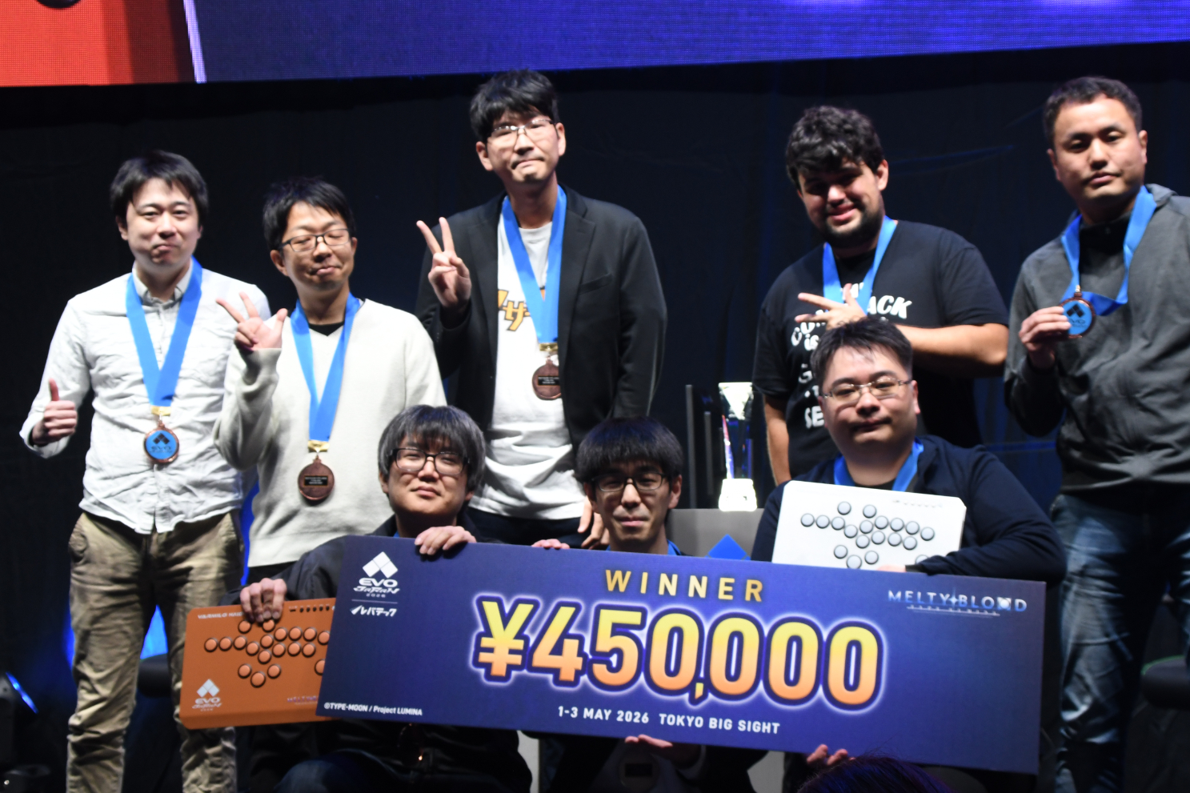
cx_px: 639
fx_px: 2431
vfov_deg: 18.5
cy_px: 374
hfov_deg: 27.5
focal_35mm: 74
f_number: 8
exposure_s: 1/50
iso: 1000
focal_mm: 45
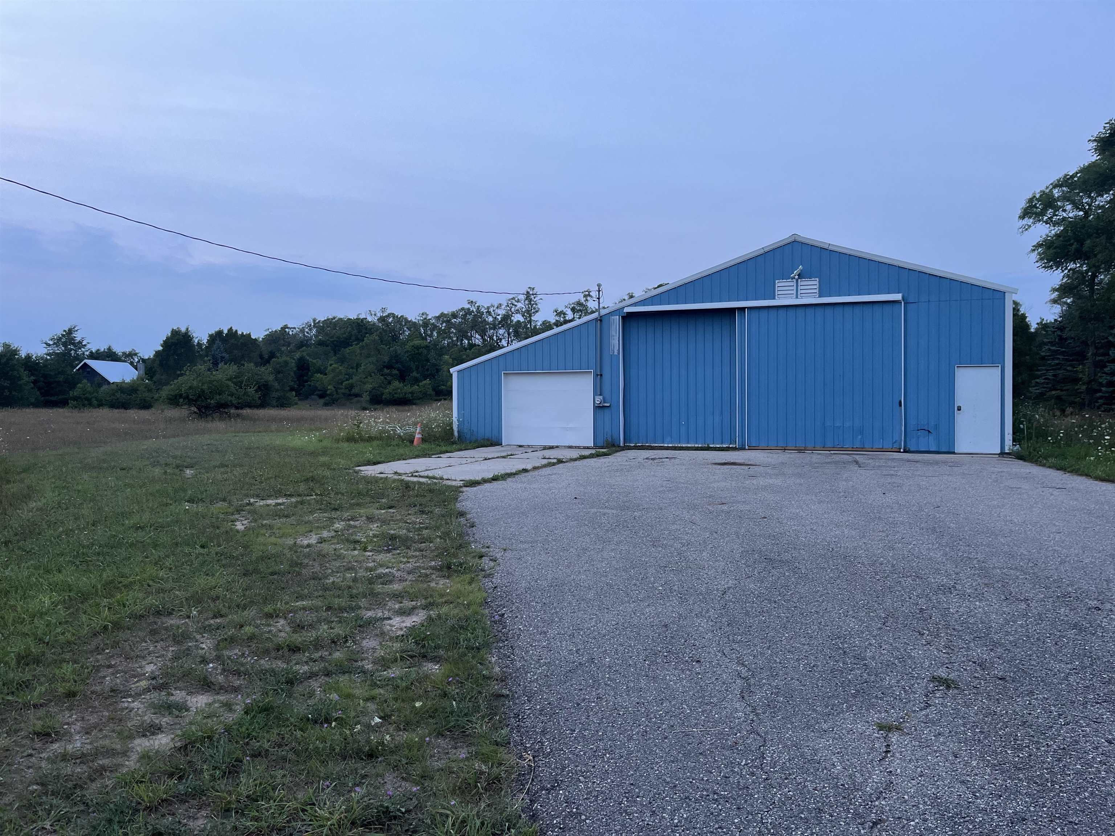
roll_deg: +0.7
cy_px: 418
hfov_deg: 67.3
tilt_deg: +0.8
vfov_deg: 53.1
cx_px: 558
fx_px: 837
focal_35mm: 26
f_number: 1.6
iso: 125
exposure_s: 1/112
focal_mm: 5.1
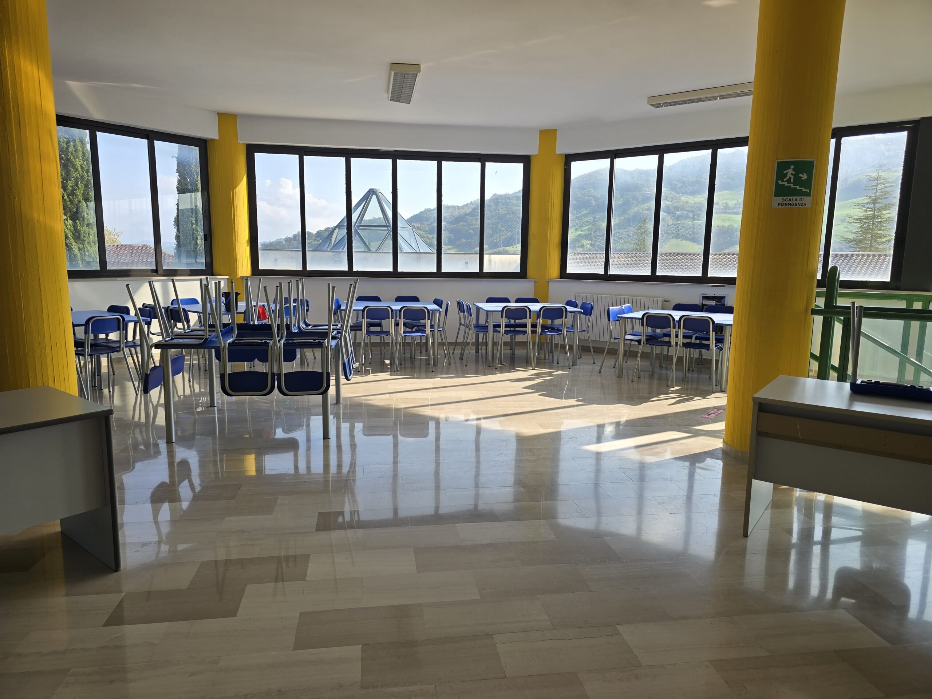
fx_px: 619
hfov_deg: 73.9
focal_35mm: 23
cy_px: 350
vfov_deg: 58.9
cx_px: 466
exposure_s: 1/341
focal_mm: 6.3
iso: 12
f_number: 1.7
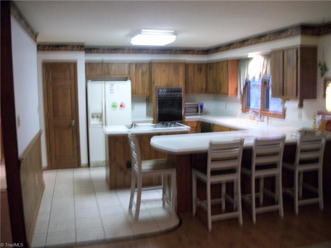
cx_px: 166
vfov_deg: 44.2
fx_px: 306
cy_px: 124
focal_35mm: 32
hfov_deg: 56.8
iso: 250
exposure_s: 1/8
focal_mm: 5.7
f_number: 2.9
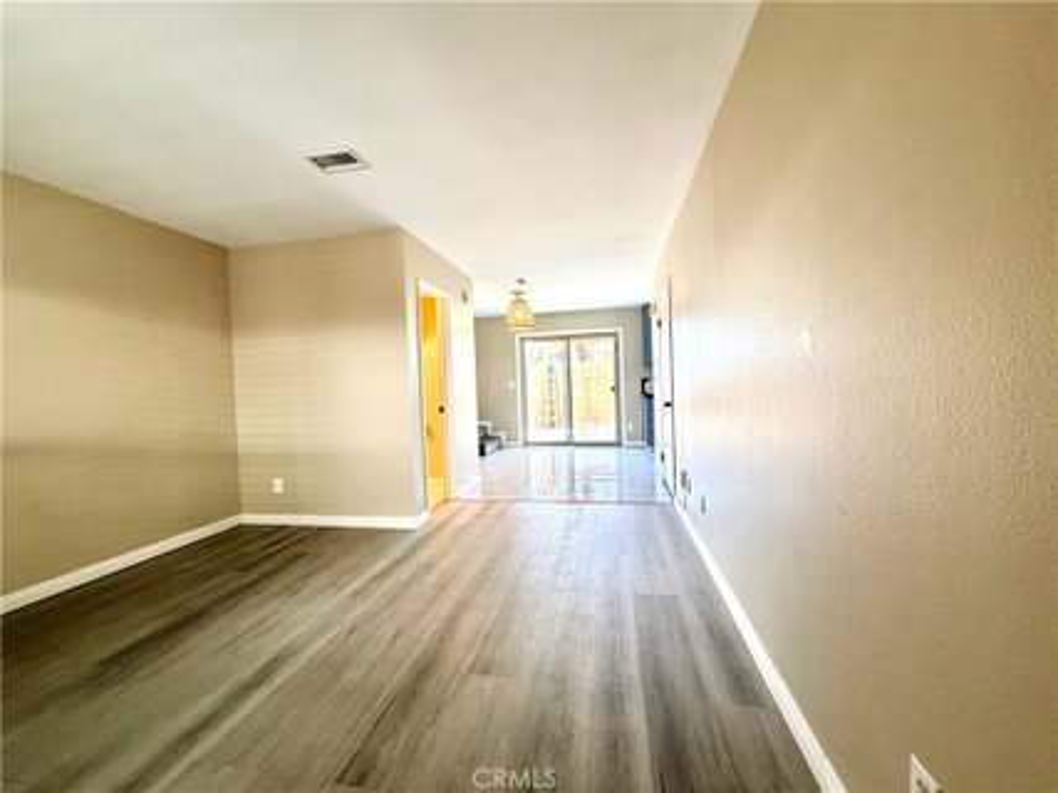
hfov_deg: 102.1
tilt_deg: -1.9
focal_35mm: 14
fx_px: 428
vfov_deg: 85.6
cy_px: 396
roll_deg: +2.0
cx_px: 529
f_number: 2.2
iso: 250
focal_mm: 2.22
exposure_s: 1/60
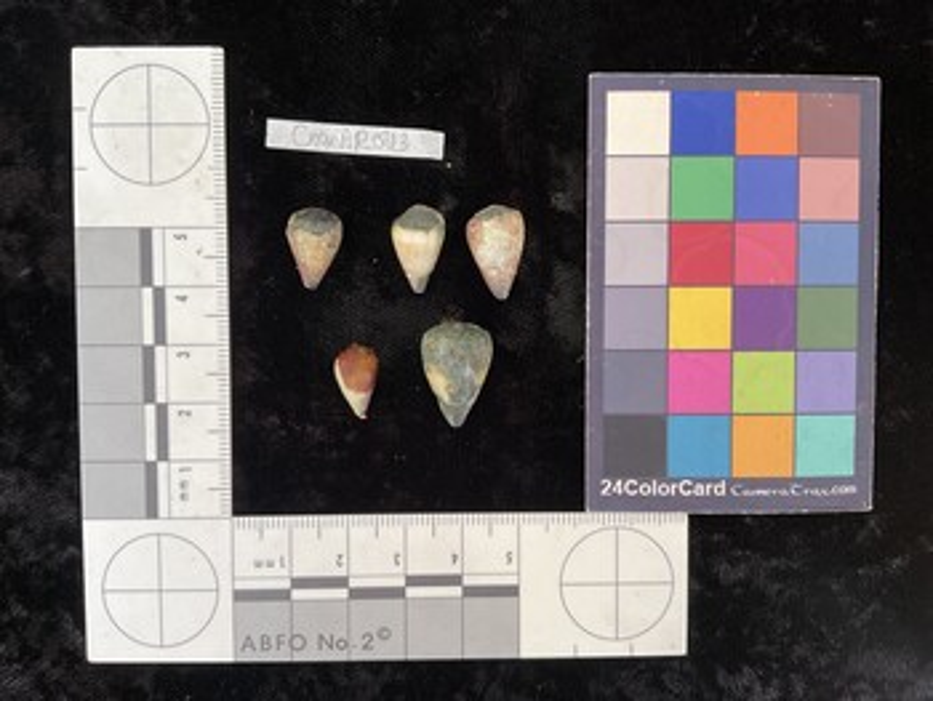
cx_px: 466
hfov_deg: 61.6
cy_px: 350
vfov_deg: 48.3
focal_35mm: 29
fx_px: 782
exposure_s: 1/120
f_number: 1.8
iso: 50
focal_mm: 3
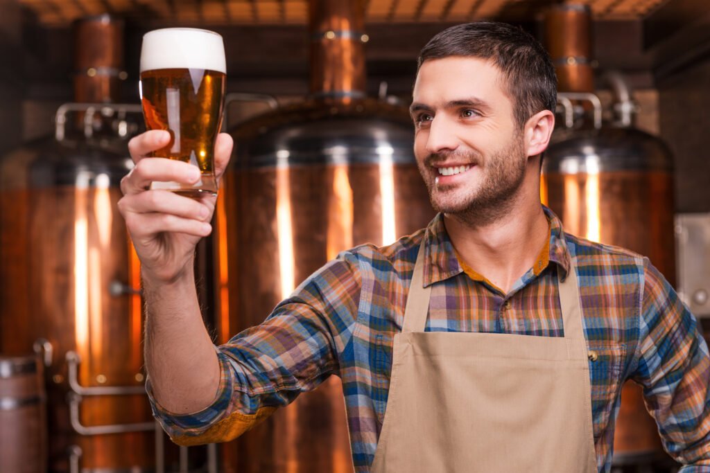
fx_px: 1381
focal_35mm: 70
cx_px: 355
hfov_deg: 28.8
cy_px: 236
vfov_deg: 19.5
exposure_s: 1/160
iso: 100
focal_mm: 70
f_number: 5.6
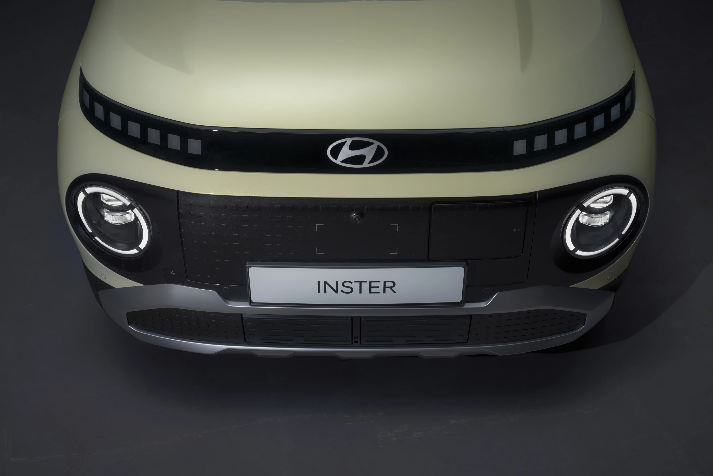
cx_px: 356
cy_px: 238
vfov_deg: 29.2
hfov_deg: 42.7
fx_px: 911
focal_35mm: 46
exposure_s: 1/6
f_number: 5.6
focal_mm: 46
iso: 50
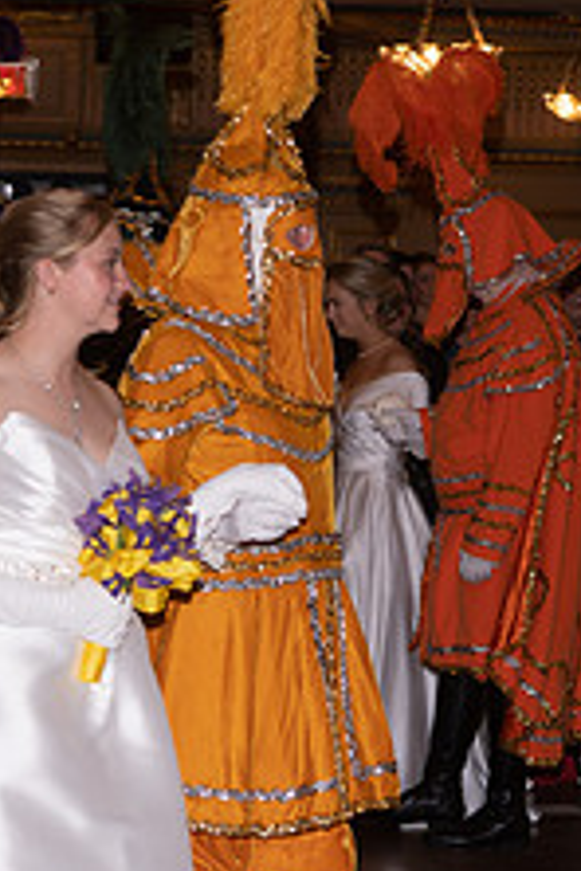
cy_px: 679
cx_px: 169
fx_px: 3583
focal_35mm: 148
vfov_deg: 13.8
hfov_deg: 9.3
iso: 320
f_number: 5
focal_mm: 73
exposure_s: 1/60
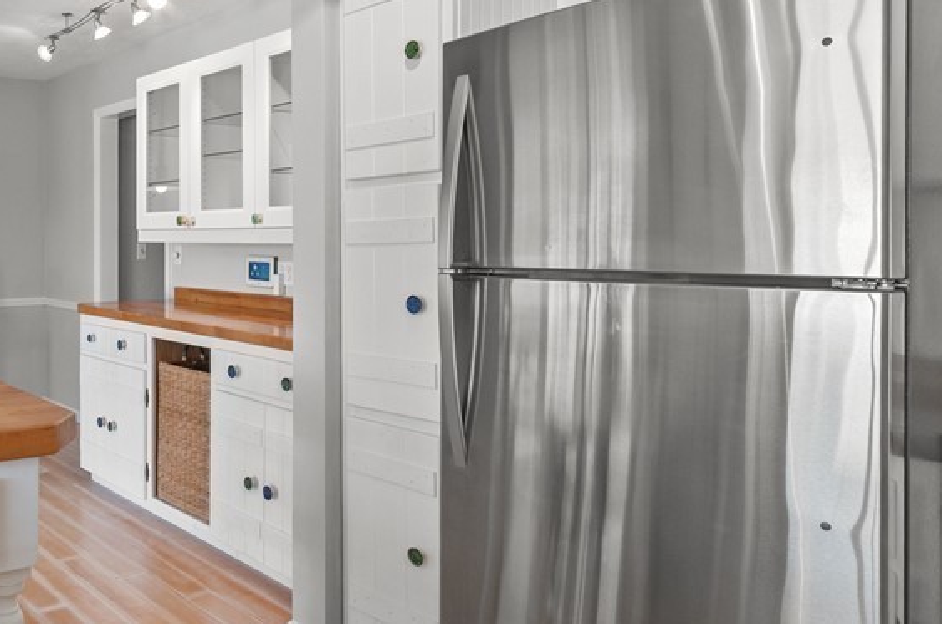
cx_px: 102
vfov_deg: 44.5
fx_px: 757
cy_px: 239
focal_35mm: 29
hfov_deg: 55.6
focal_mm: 10
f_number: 8
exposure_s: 1/3
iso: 200
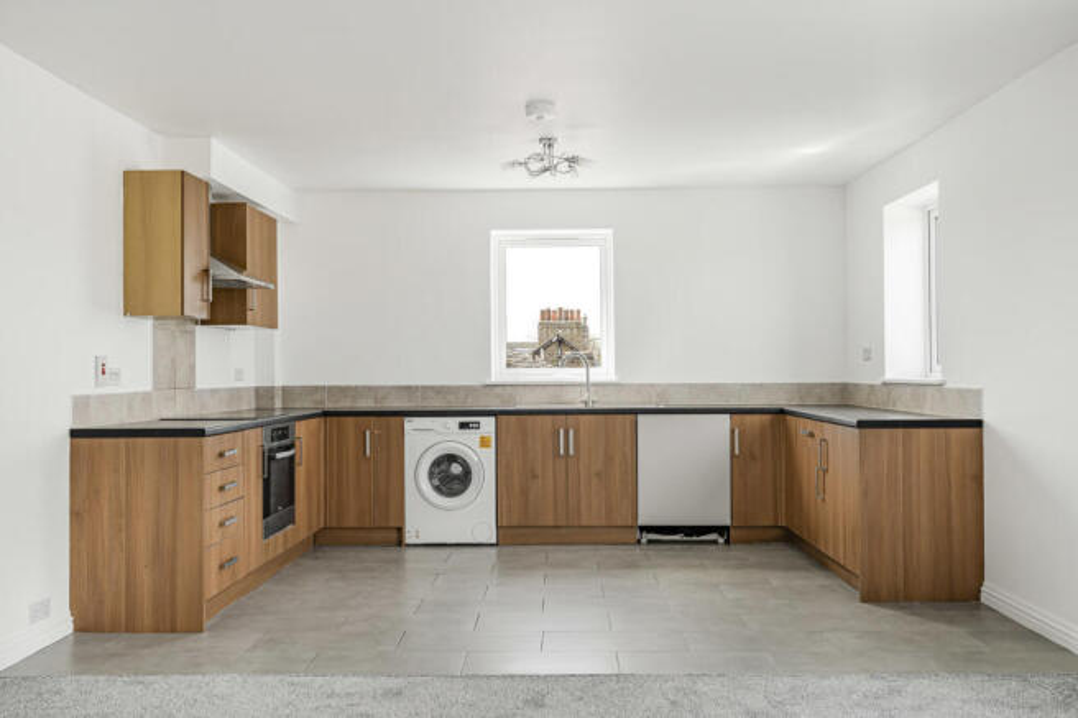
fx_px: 928
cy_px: 359
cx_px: 539
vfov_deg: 42.3
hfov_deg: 60.3
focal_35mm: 31
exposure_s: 1/80
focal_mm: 31
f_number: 8
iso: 400
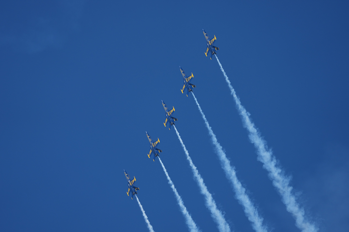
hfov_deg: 6.9
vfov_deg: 4.6
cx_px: 174
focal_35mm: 300
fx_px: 2908
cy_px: 116
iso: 400
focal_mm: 300
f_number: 4.5
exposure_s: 1/3200
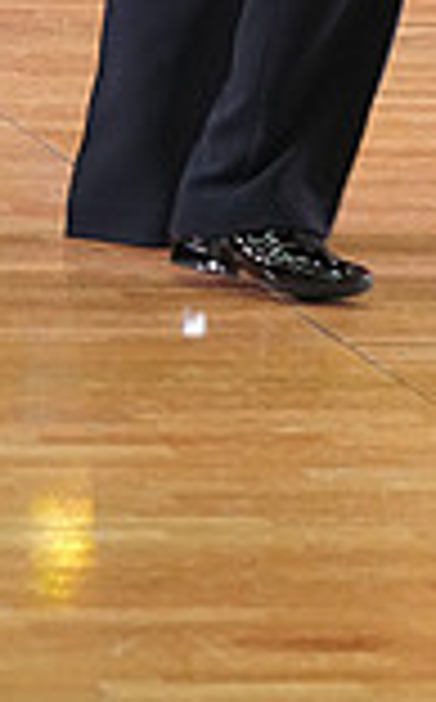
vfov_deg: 4.2
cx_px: 703
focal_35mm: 493
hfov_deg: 2.6
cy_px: -513
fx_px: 9408
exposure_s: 1/200
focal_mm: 130
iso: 3200
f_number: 5
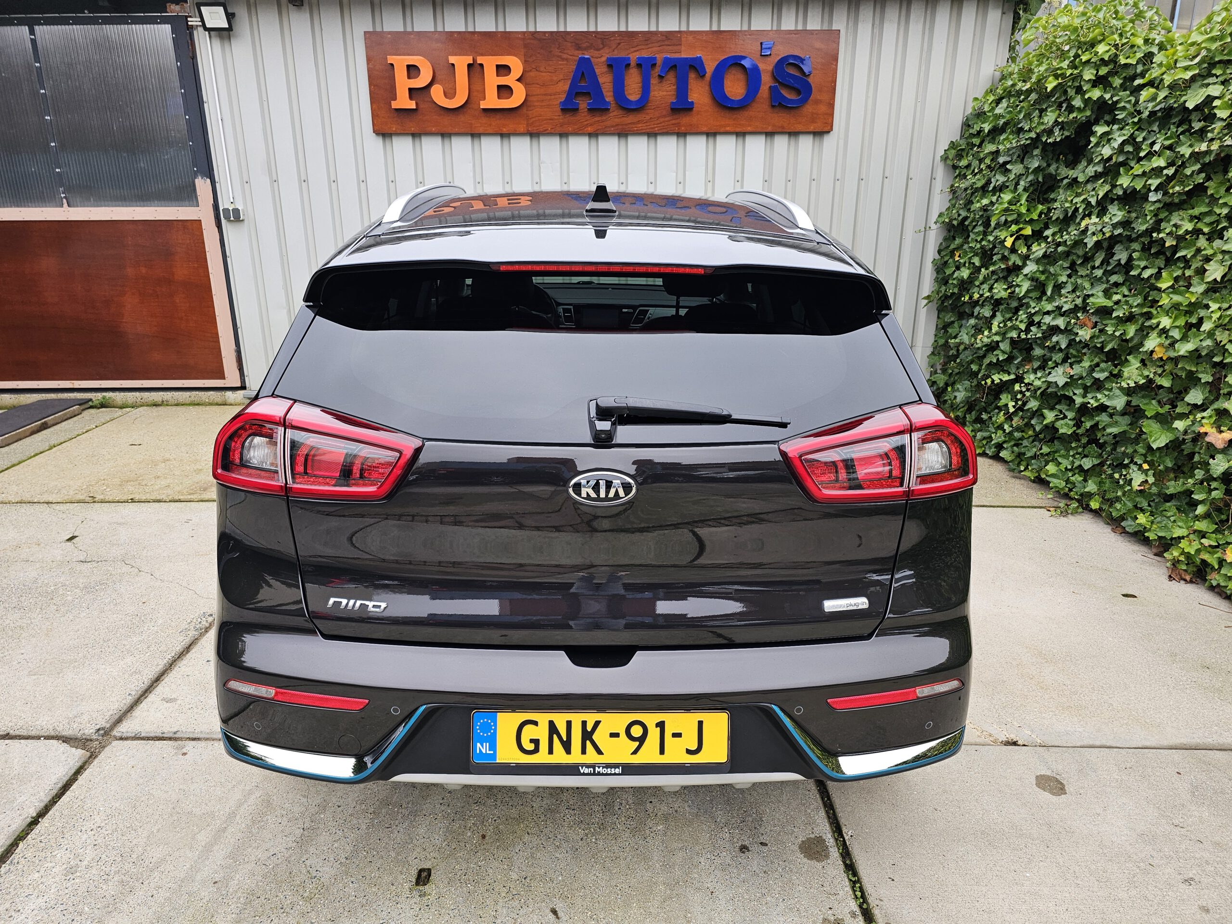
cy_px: 462
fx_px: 819
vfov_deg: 58.9
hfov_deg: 73.9
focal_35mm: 23
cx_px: 616
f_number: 1.7
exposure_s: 1/120
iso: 80
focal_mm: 6.3
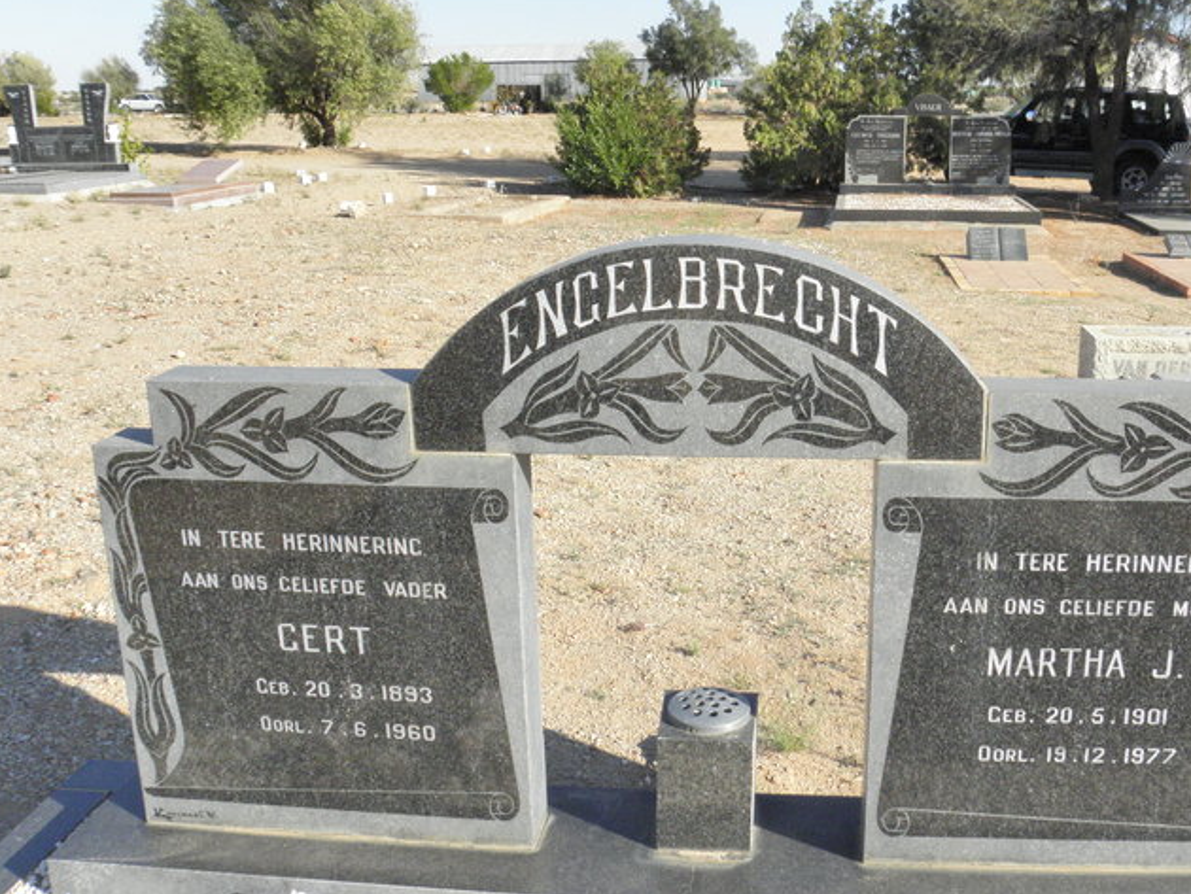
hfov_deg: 55.0
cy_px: 389
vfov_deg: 42.9
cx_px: 707
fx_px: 1136
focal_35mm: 33
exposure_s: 1/500
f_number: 6.3
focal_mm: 4.6
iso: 200
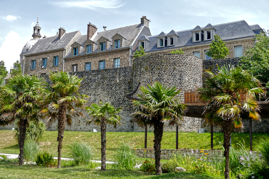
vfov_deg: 28.7
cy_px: 90
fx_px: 351
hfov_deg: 41.9
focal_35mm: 47
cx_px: 134
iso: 125
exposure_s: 1/800
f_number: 3.3
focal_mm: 17
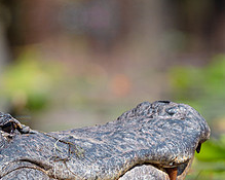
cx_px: 20
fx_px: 12414
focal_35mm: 1865
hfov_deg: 1.0
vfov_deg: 0.8
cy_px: 173
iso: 220
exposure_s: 1/640
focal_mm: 500
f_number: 5.6
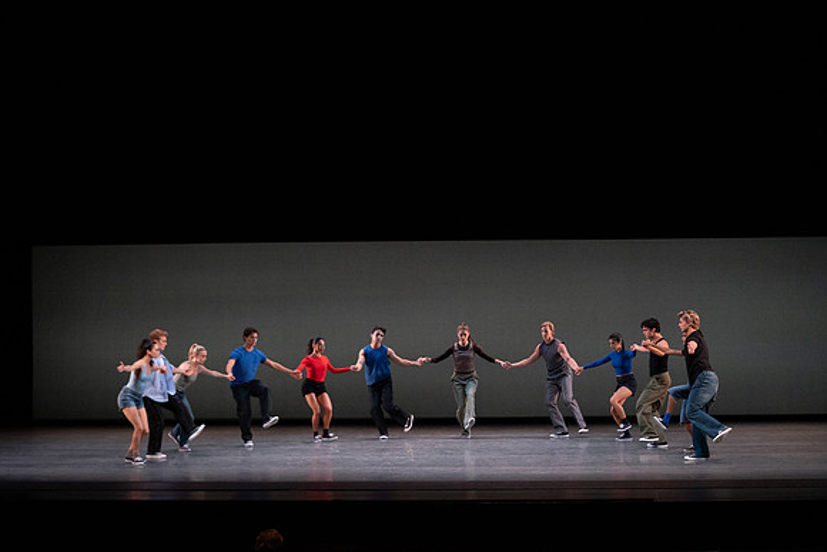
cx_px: 414
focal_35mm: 84
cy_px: 276
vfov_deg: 16.3
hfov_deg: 24.2
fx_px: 1930
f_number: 8
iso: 8000
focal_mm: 84
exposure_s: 1/400
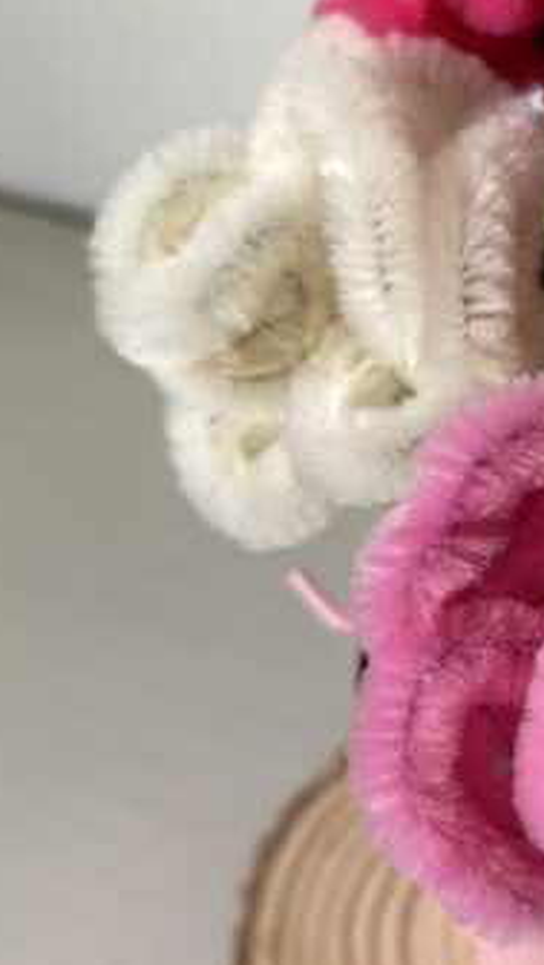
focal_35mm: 65
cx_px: 705
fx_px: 1663
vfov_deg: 32.3
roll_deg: -3.7
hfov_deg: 17.4
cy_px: 452
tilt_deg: -44.0
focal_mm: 4.25
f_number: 1.8
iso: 125
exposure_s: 1/112
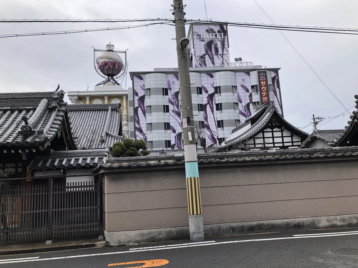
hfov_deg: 63.4
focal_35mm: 28
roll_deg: +4.1
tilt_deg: +9.5
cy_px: 134
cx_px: 179
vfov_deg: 49.7
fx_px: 290
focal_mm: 4
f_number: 1.8
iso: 20
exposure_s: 1/1656
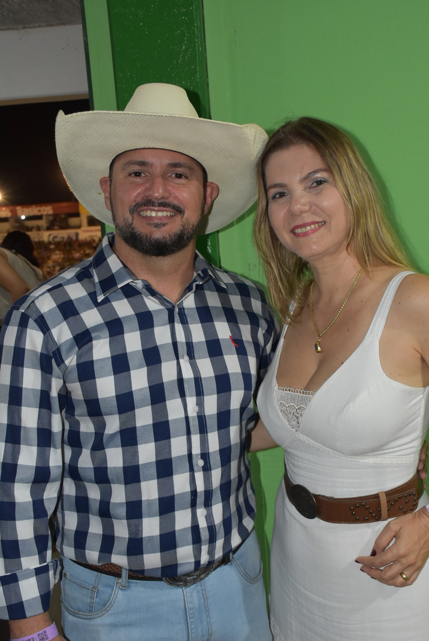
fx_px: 724
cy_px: 365
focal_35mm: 41
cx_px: 237
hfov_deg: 33.0
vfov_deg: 47.7
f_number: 5.6
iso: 1600
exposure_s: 1/60
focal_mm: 23
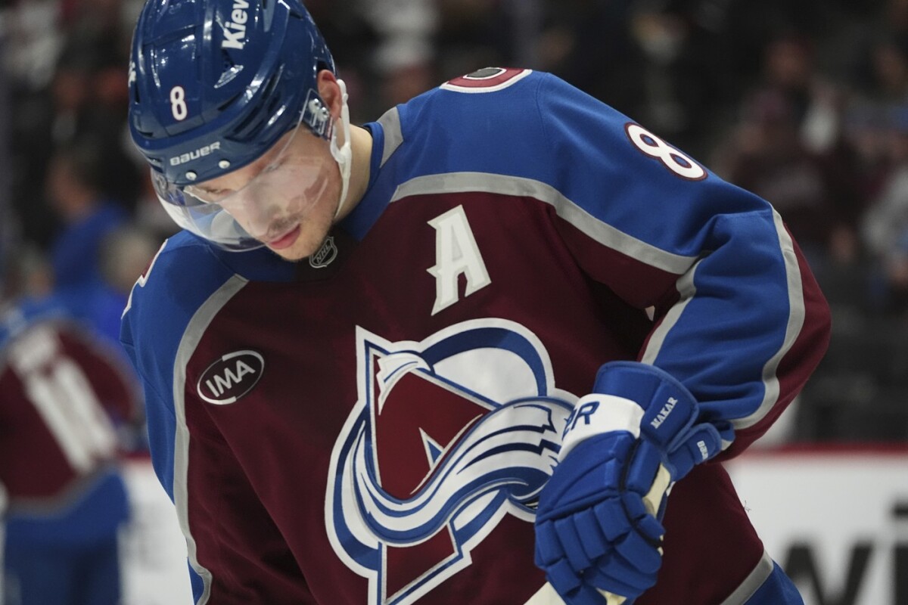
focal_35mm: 272
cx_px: 454
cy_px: 302
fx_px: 6860
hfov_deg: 7.6
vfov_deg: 5.1
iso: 6400
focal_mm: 272
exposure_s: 1/1600
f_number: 5.6
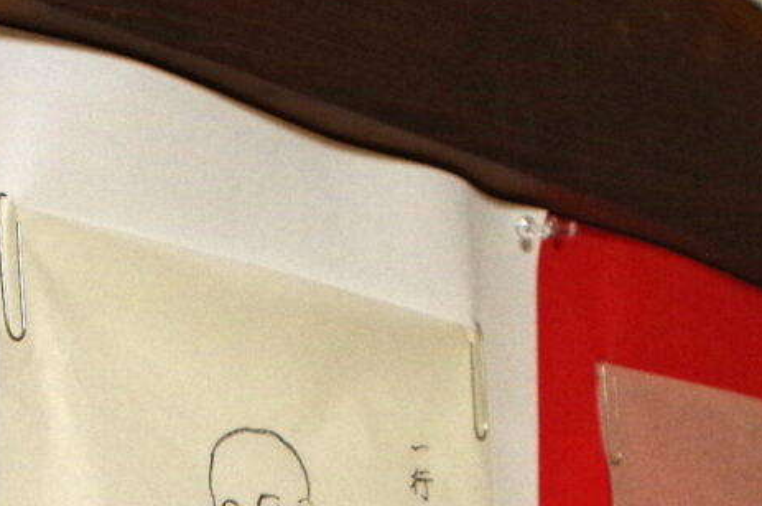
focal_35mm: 112
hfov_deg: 18.2
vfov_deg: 11.9
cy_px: 605
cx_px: 245
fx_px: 2367
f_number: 5.6
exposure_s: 1/50
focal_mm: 18
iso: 800
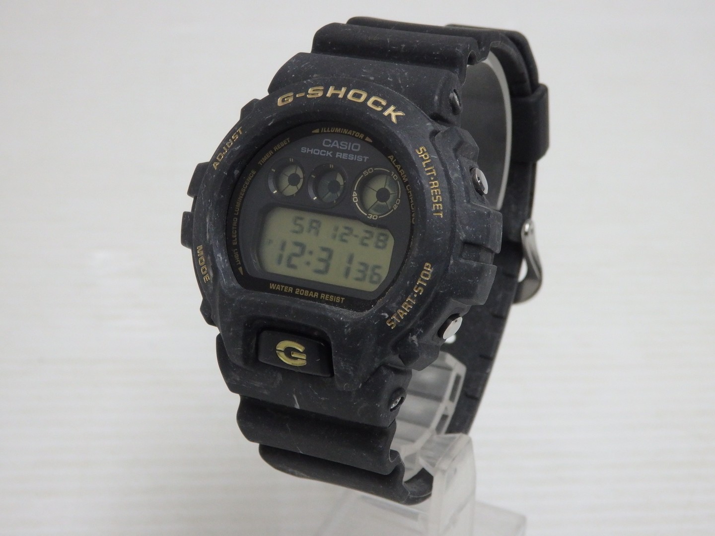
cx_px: 358
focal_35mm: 66
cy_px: 268
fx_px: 1363
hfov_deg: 29.4
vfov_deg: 22.3
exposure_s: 1/60
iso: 500
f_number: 4.4
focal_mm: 11.9
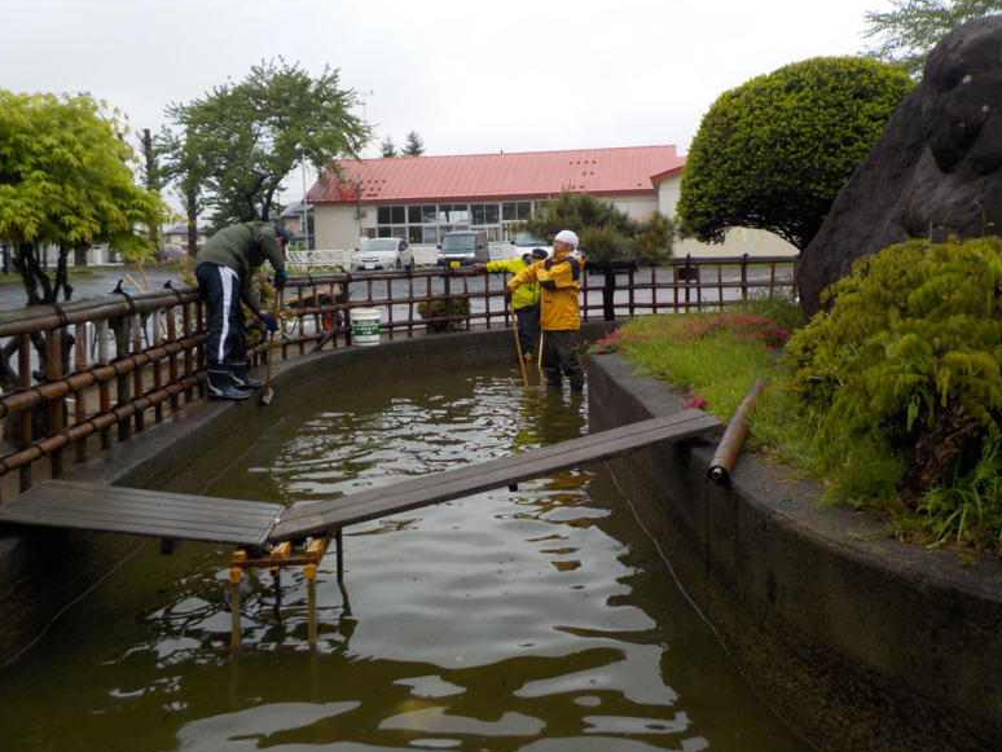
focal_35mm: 31
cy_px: 370
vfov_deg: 45.5
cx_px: 487
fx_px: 898
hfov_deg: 58.3
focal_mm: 4.1
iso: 125
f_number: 3.3
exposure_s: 1/200
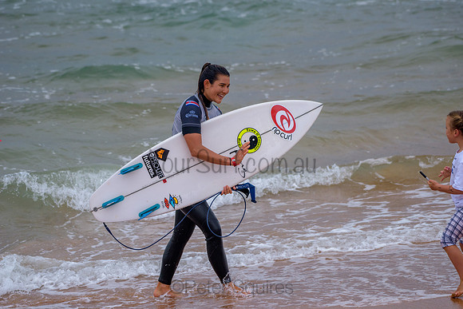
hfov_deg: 8.9
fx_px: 2959
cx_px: 232
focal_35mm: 230
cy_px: 154
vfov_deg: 6.0
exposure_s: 1/2000
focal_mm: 230
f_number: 5.6
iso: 450
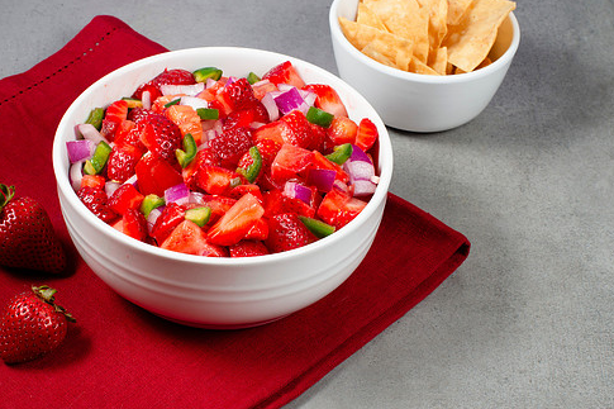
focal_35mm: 71
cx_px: 288
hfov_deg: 28.5
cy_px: 206
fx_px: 1210
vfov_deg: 19.2
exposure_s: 1/250
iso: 200
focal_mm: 50
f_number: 13
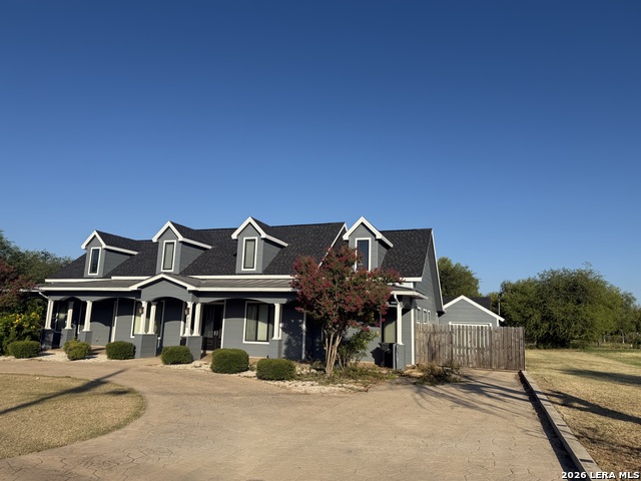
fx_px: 444
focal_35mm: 24
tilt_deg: +9.6
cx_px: 320
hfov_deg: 71.6
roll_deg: -1.8
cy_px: 240
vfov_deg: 56.8
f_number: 1.78
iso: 80
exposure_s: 1/5319
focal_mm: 6.76
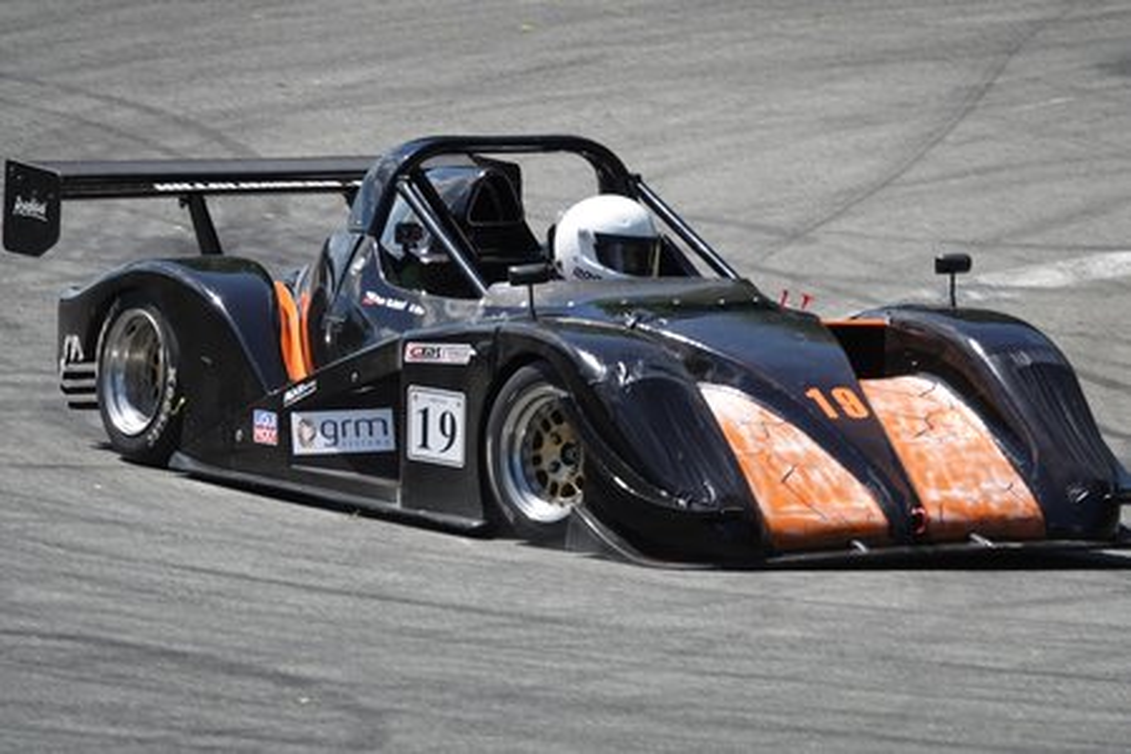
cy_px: 377
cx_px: 566
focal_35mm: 310
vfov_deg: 4.4
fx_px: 9738
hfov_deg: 6.6
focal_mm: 113.69
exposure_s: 1/800
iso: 125
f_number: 4
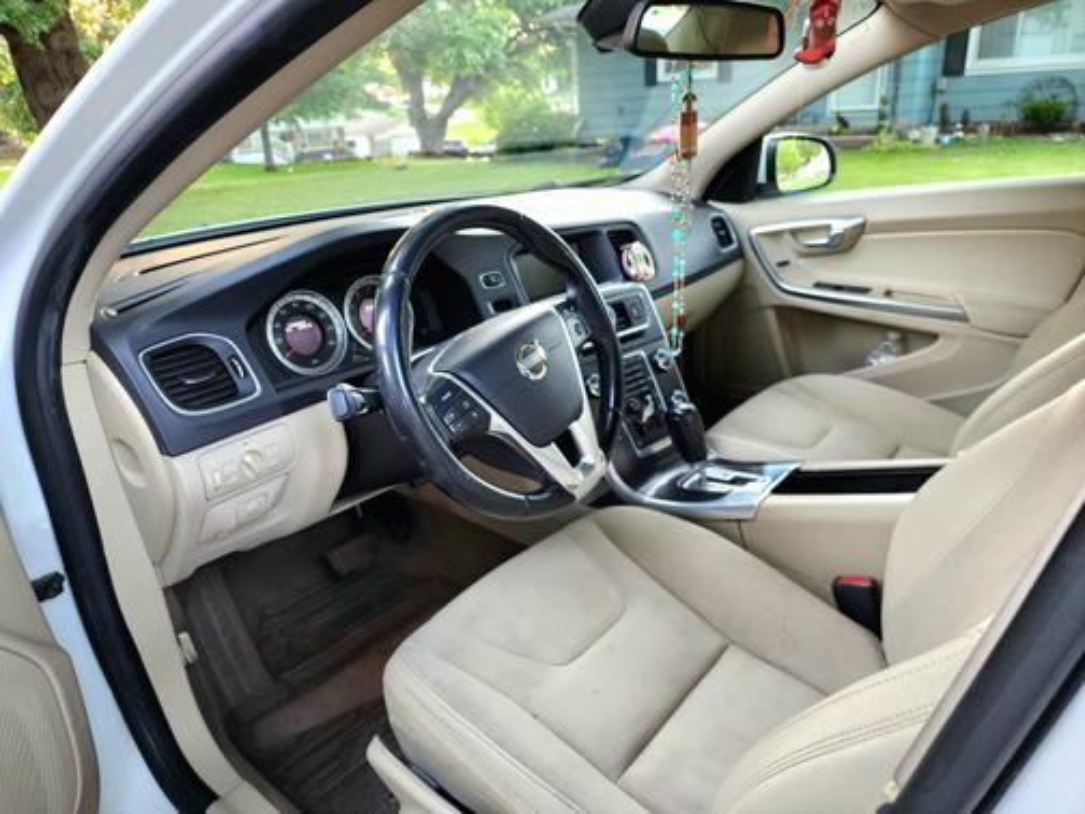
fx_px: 721
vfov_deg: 58.9
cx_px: 542
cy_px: 407
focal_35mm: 23
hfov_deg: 73.9
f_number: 1.8
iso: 320
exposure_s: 1/120
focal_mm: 6.4
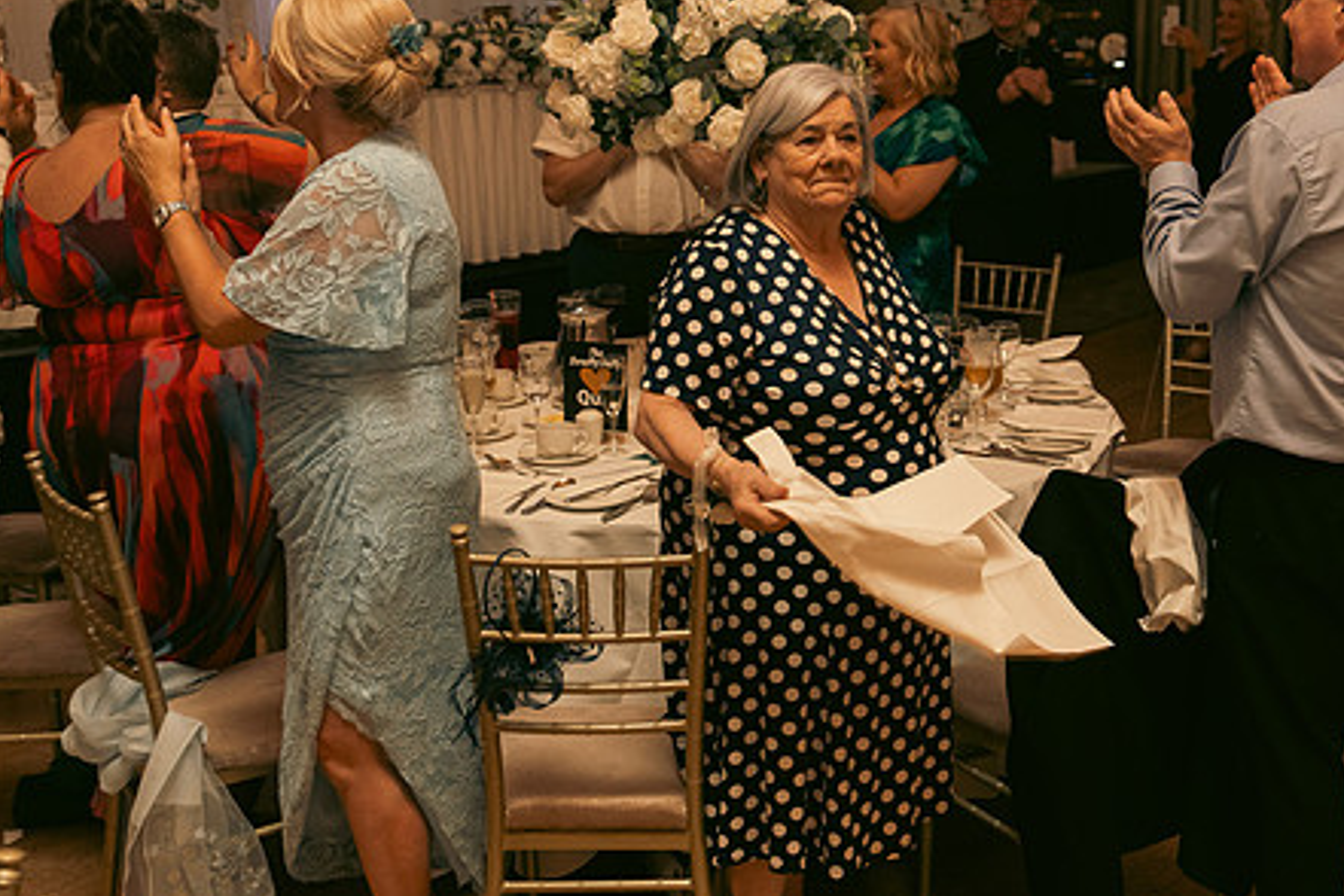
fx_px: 1867
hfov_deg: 39.5
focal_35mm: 50
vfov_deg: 26.9
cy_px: 312
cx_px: 798
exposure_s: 1/160
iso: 2500
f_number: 3.5
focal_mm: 38
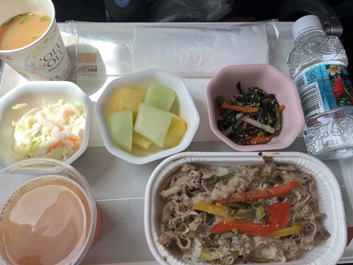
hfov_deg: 67.3
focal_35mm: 26
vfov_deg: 53.1
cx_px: 176
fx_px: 265
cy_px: 132
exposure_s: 1/333
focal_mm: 5.1
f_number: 1.6
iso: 50
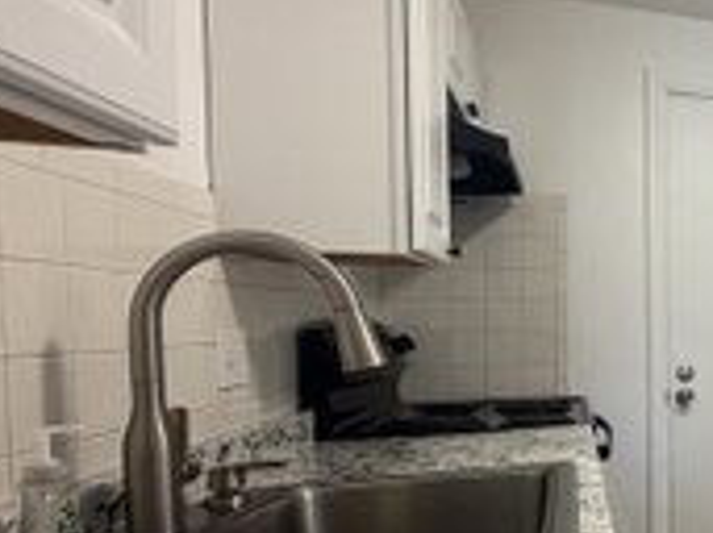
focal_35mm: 35
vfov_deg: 40.2
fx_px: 720
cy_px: 350
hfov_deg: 38.7
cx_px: 857
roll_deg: +0.2
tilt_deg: -2.5
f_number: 2.2
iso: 250
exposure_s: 1/120
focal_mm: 2.22
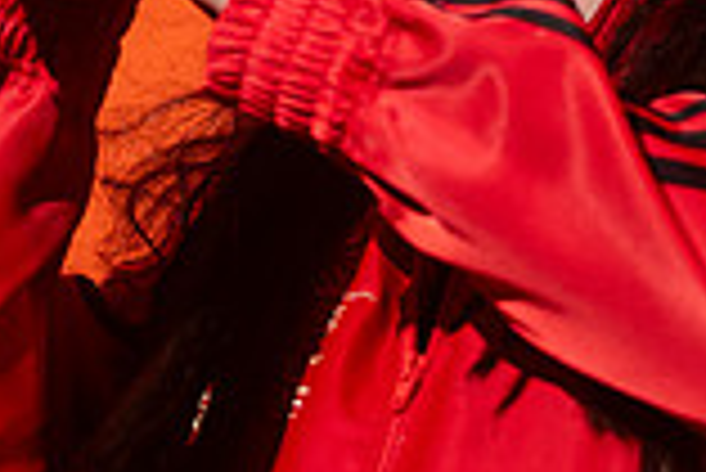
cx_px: 173
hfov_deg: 3.8
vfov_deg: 2.5
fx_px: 10619
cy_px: -232
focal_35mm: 541
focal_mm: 135
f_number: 3.2
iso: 1000
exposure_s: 1/500
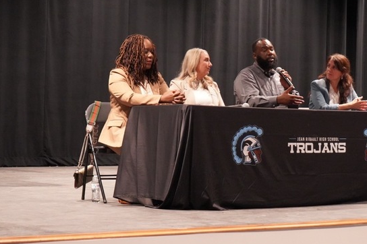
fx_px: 1049
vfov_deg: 13.3
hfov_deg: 19.8
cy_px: 119
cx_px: 245
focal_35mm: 103
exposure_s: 1/80
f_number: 5.6
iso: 12800
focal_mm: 70
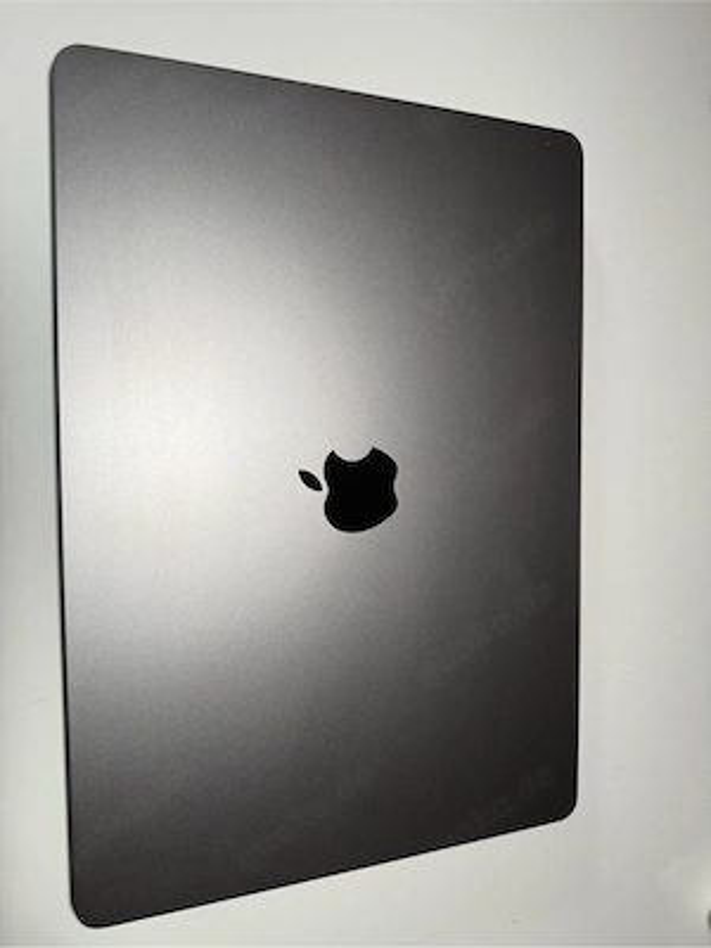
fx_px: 657
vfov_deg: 71.6
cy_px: 474
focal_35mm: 24
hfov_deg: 56.8
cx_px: 356
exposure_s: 1/121
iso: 125
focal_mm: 6.76
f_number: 1.78
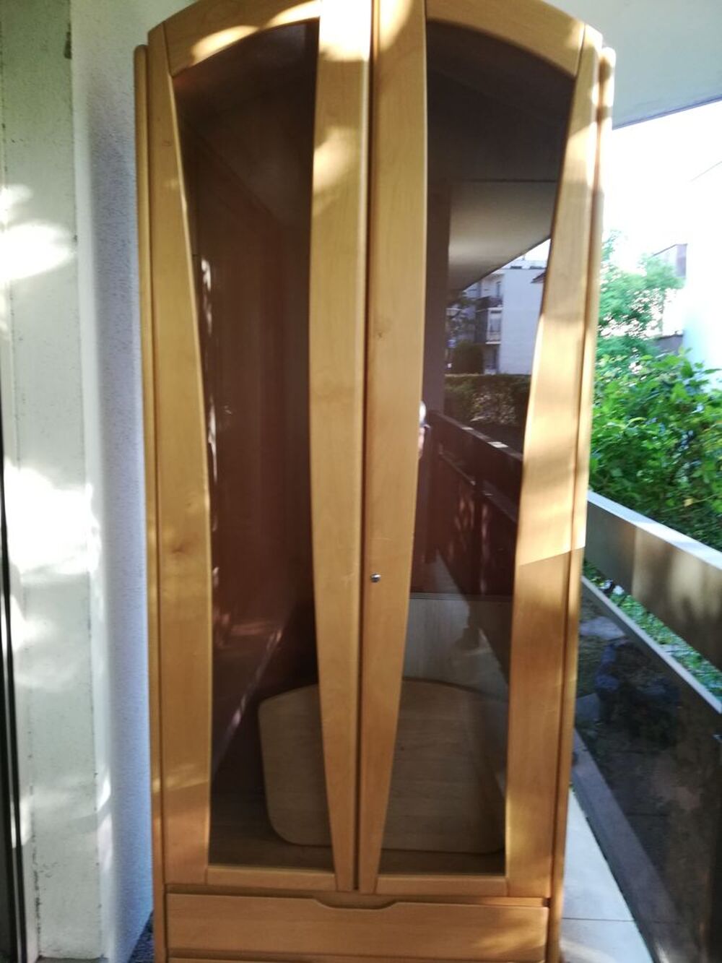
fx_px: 723
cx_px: 361
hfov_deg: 53.1
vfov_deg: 67.3
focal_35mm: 26
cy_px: 482
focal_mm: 3.81
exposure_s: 1/50
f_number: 2.2
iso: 125
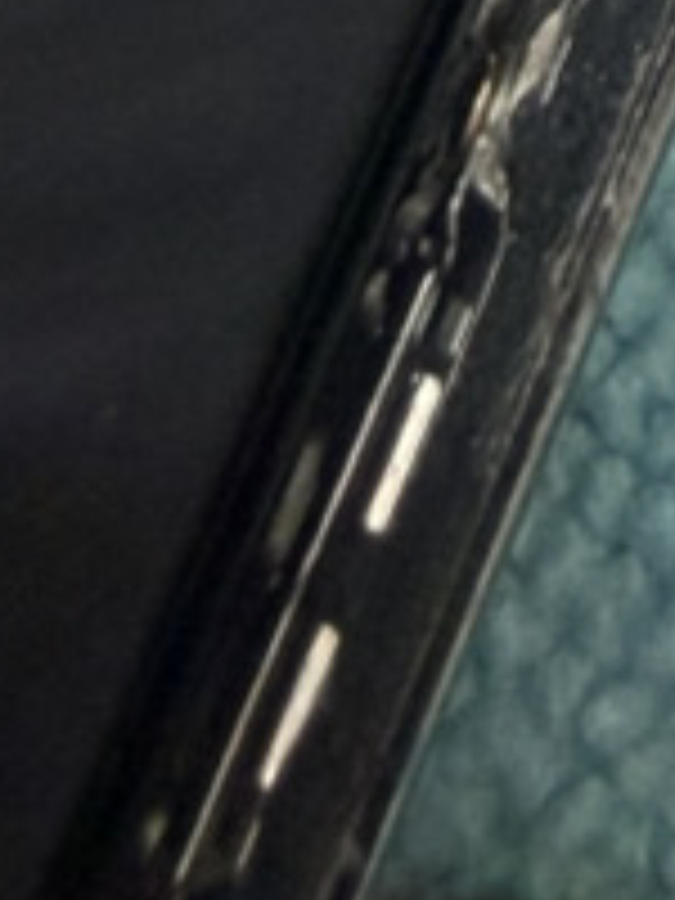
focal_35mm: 144
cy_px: -1323
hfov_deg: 9.8
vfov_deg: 11.2
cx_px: 1206
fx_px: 3744
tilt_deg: -72.1
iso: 200
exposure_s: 1/99
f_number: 2.2
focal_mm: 2.22
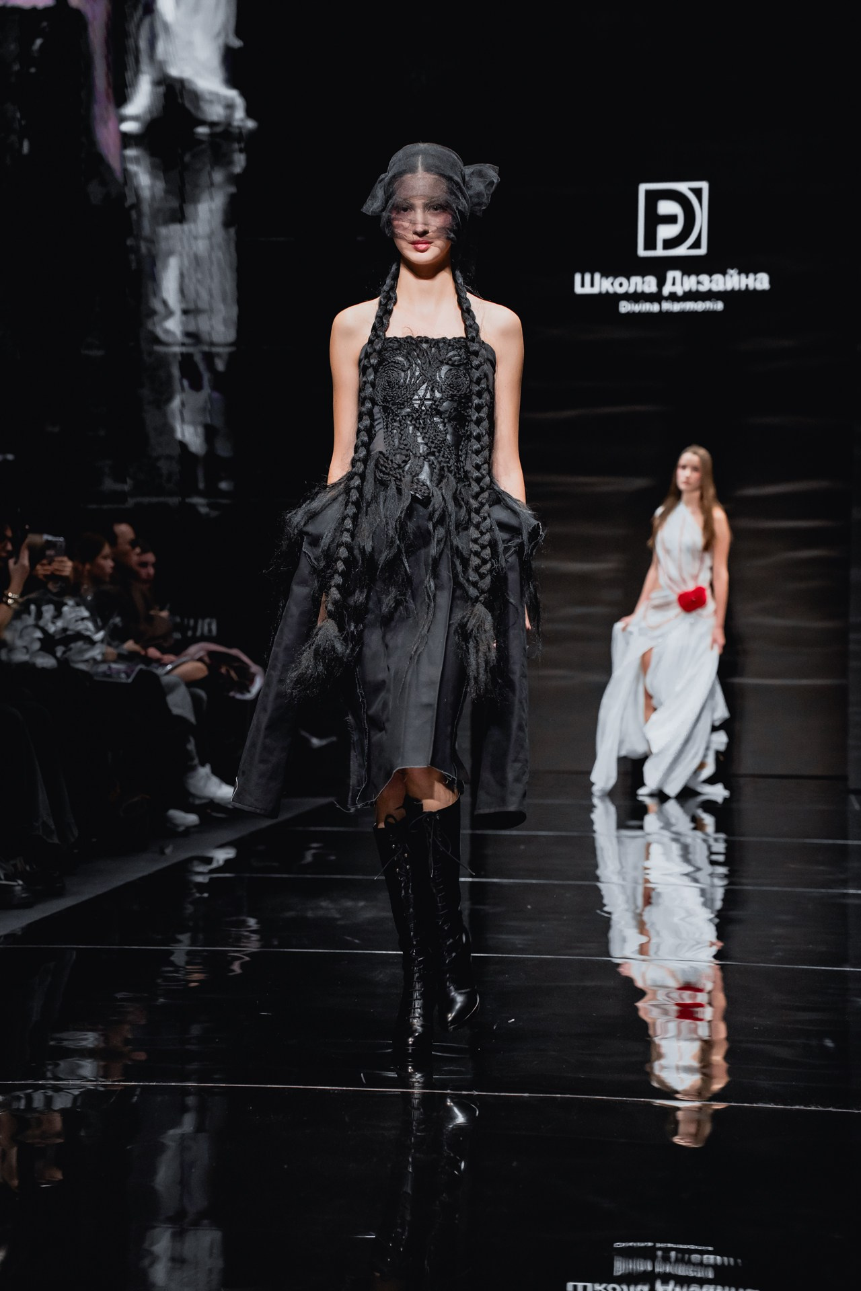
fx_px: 2690
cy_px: 646
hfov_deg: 18.2
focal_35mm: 75
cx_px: 430
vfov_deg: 27.0
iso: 3200
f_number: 4
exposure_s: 1/250
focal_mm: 75
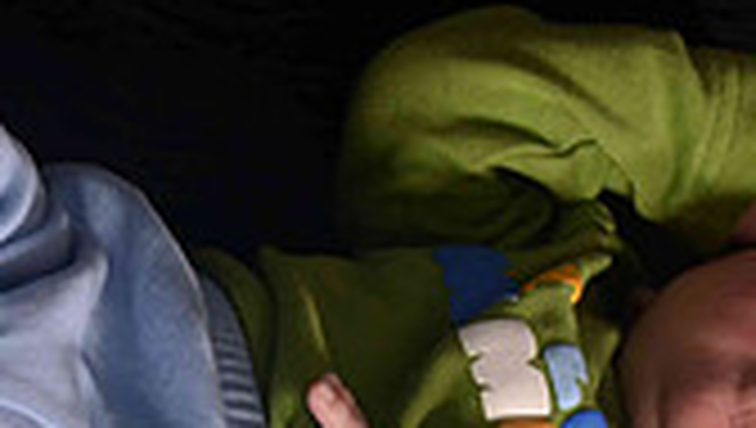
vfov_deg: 4.3
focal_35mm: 281
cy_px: 482
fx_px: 5640
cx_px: 333
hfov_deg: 7.7
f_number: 8
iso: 200
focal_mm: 52
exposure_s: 1/60
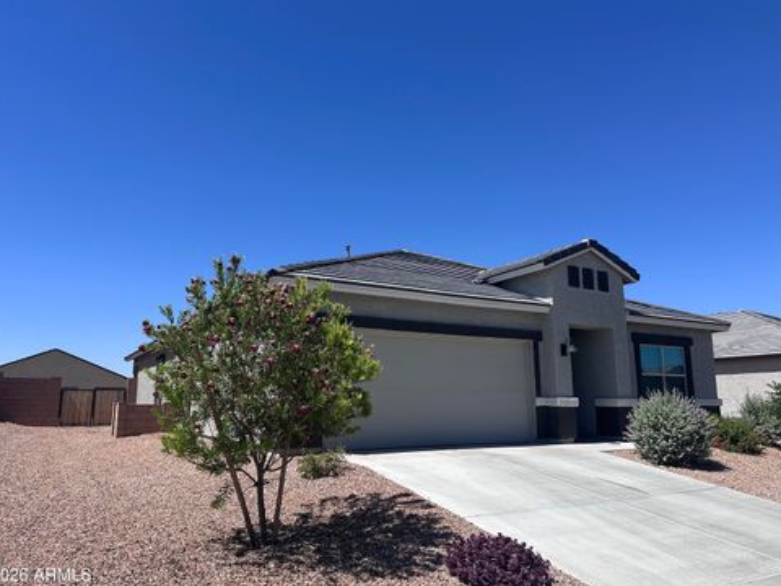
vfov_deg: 54.9
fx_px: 564
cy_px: 297
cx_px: 395
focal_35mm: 25
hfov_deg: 69.4
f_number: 1.78
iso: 80
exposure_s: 1/5848
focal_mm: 6.86
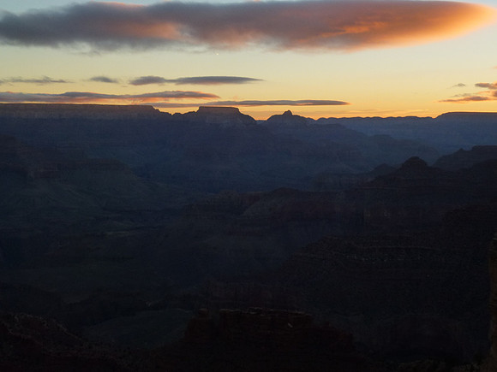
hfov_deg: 36.8
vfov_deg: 28.0
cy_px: 186
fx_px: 747
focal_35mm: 52
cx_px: 248
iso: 160
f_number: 4.3
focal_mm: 9.4
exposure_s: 1/200
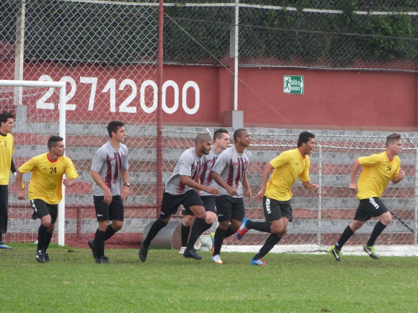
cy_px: 156
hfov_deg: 5.4
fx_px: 4456
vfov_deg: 4.0
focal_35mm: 369
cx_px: 209
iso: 320
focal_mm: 66.3
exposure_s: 1/400
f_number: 4.2
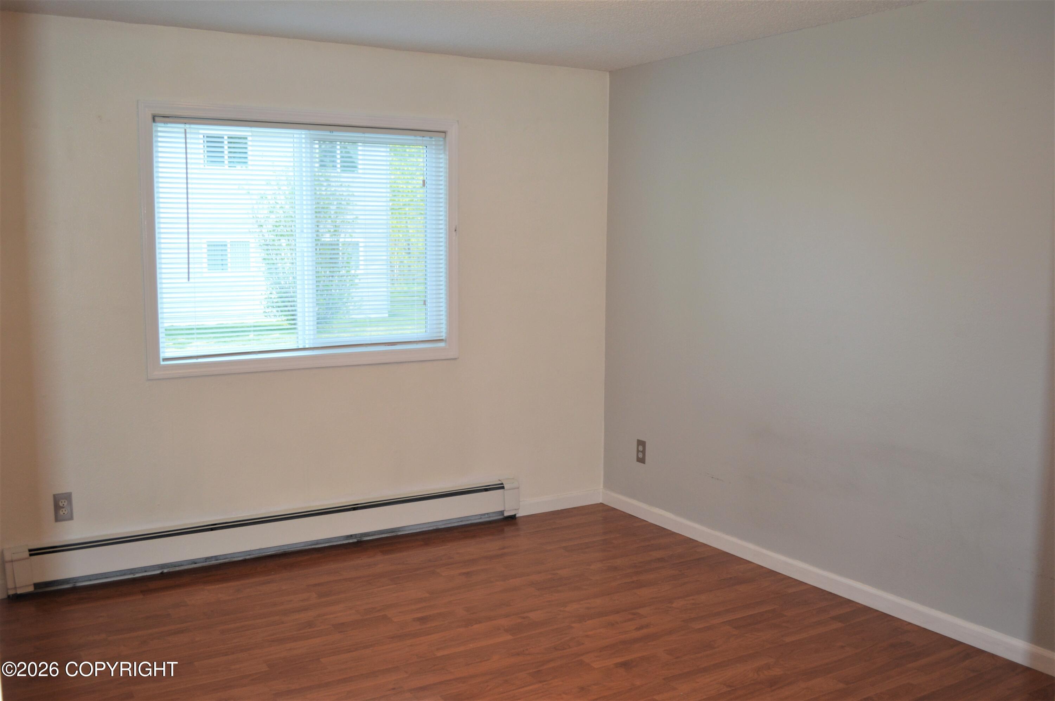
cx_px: 528
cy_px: 350
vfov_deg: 39.9
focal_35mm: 33
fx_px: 966
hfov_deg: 57.3
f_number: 4
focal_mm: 22
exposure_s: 1/60
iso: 450
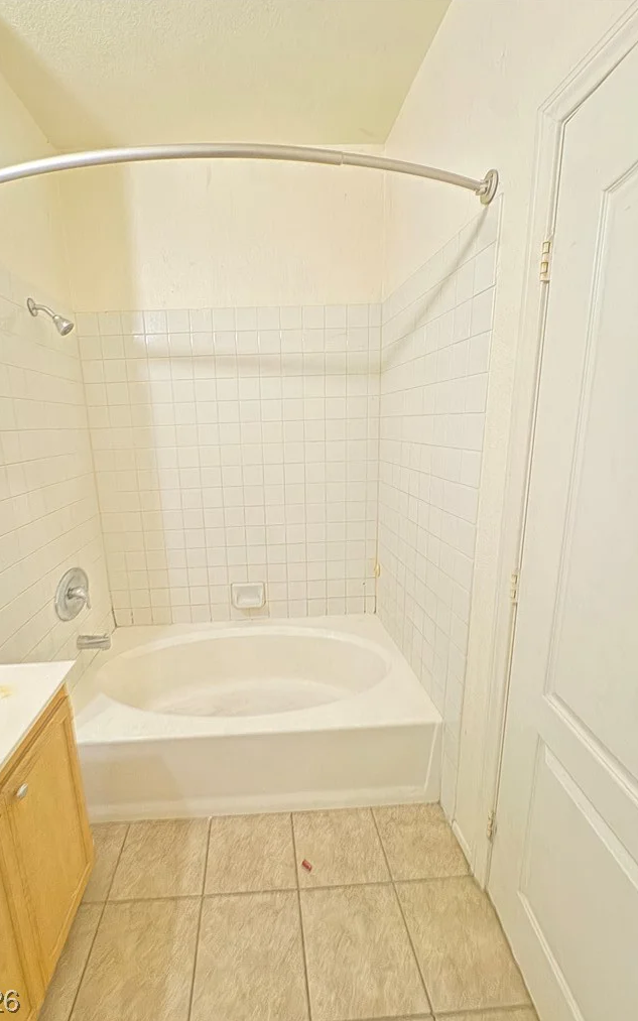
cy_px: 514
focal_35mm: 15
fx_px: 417
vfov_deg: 101.5
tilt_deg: -9.7
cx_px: 270
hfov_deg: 74.3
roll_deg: +1.9
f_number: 2.2
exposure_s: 1/7
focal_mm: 2.22
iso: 5000
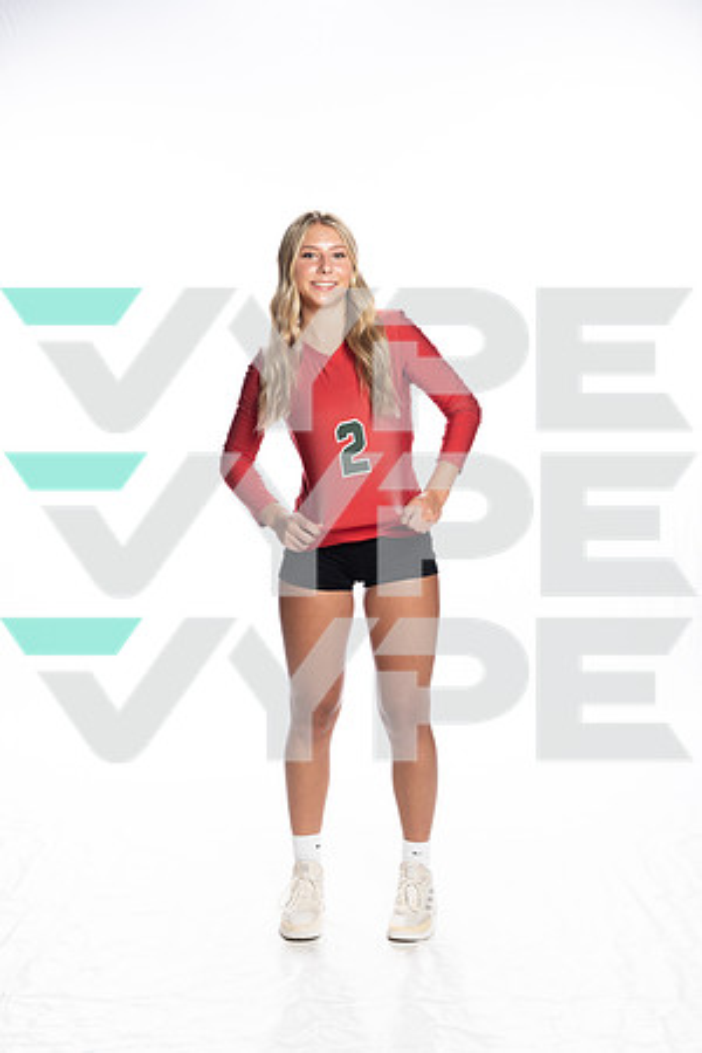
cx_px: 351
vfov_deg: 39.6
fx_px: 1462
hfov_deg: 27.0
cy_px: 526
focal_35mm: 50
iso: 400
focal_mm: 50
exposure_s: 1/250
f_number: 8
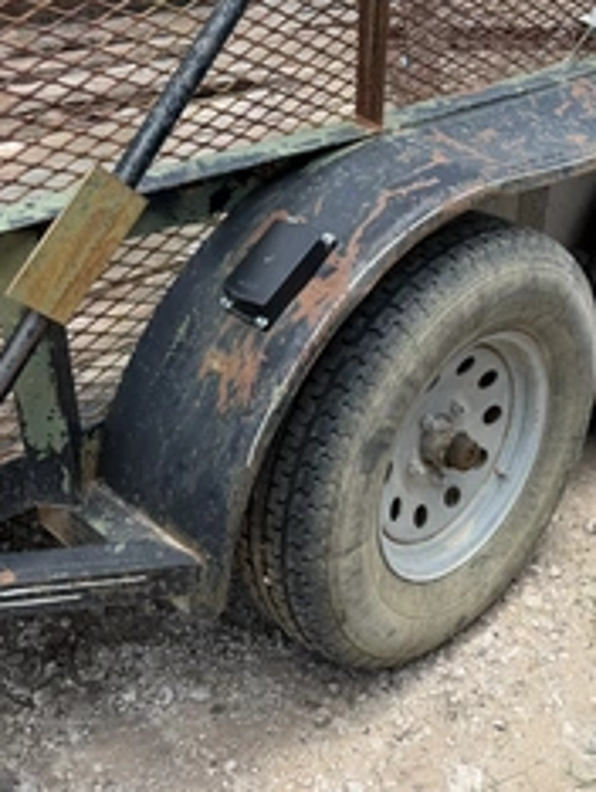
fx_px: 940
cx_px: 457
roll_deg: -6.7
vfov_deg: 45.7
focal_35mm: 41
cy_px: 372
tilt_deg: -30.2
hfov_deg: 34.4
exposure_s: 1/1005
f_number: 1.78
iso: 80
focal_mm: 6.76
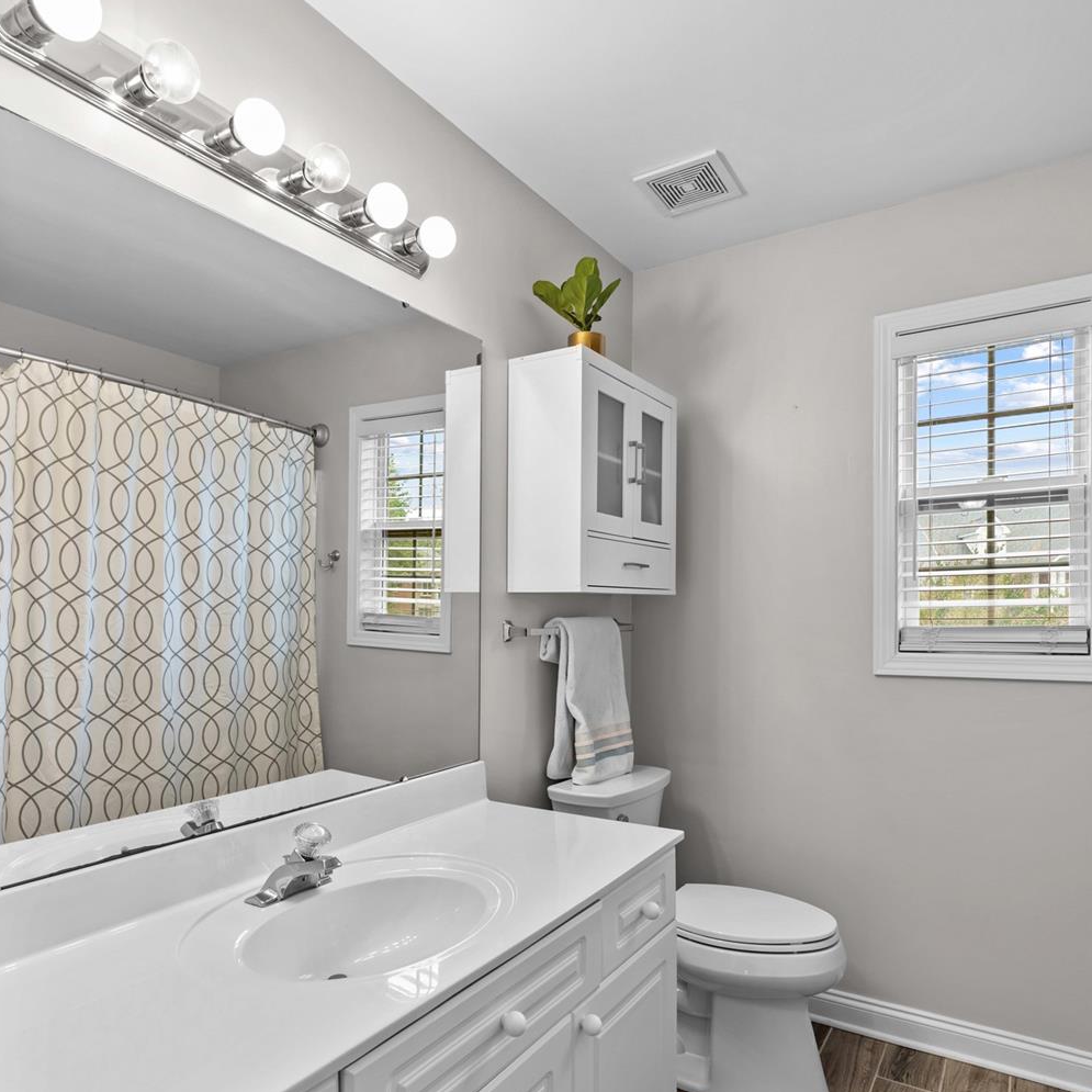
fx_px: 749
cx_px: 550
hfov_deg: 72.1
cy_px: 623
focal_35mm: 21
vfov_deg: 71.8
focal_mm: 16
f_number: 8
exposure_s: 1/4
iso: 100
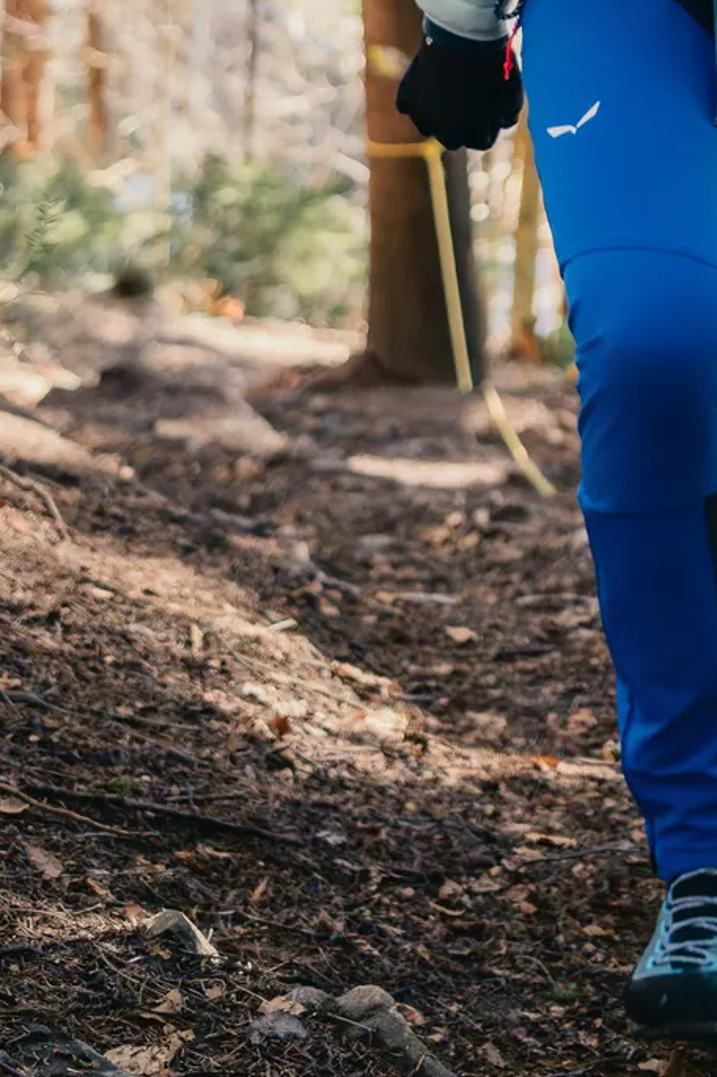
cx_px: 775
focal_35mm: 158
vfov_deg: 12.6
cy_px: -352
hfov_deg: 8.6
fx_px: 4725
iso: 2500
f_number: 4
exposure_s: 1/250
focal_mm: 48
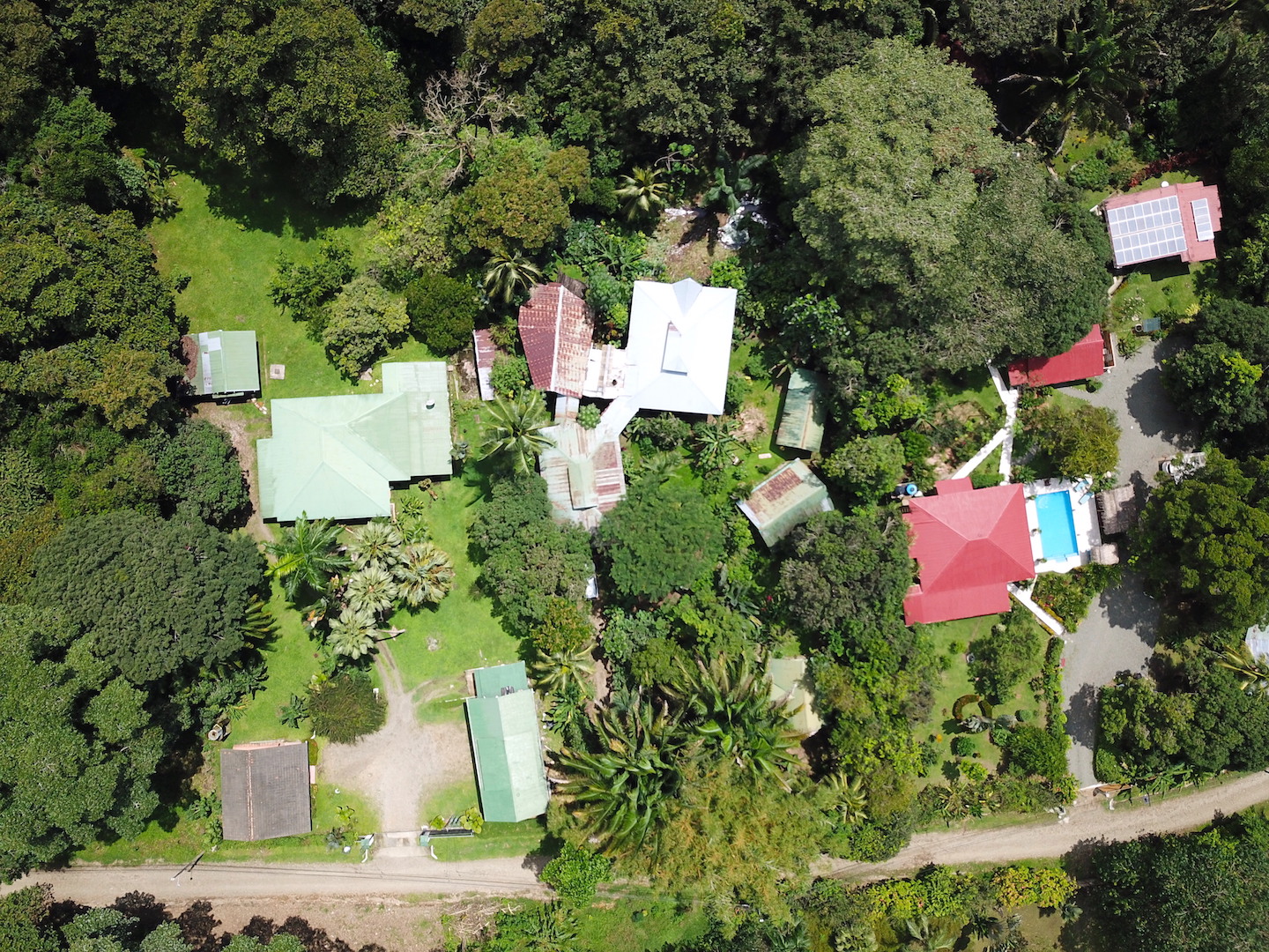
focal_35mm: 26
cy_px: 476
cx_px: 634
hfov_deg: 67.3
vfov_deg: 53.1
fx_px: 953
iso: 100
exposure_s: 1/1274
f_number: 2.2
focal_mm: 4.73
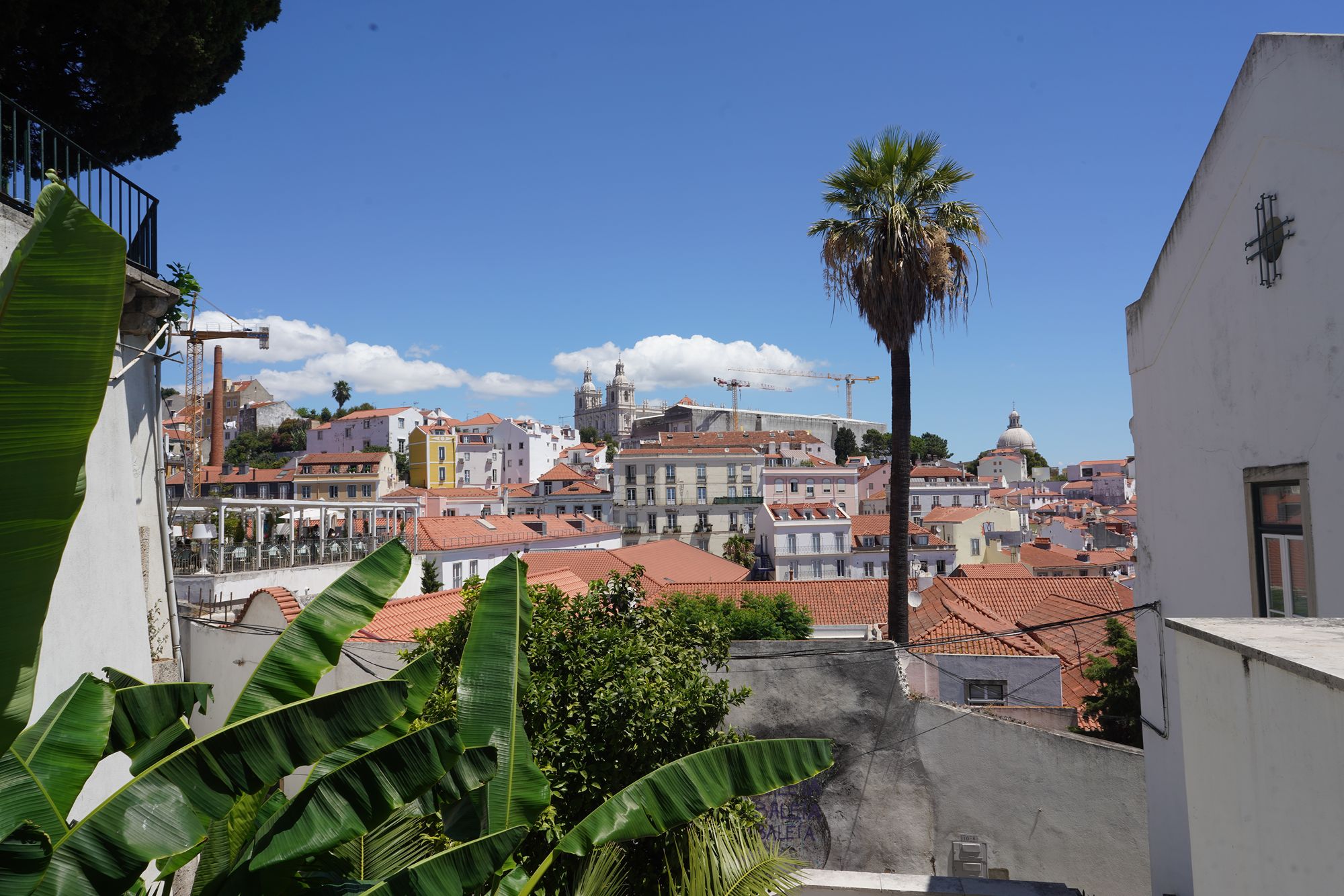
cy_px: 448
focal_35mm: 24
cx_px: 672
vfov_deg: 53.1
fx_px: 896
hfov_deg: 73.7
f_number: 16
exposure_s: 1/100
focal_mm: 24
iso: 100
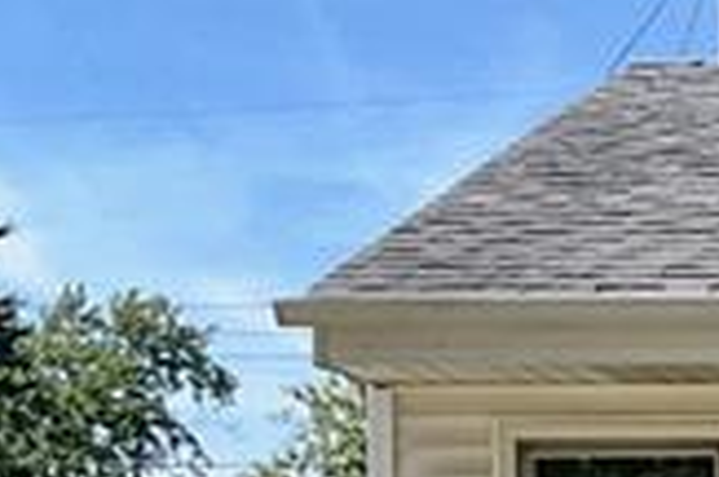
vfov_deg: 7.0
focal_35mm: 190
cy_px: 844
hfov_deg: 9.8
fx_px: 3787
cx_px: 1619
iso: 25
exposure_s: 1/1055
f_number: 1.8
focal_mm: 3
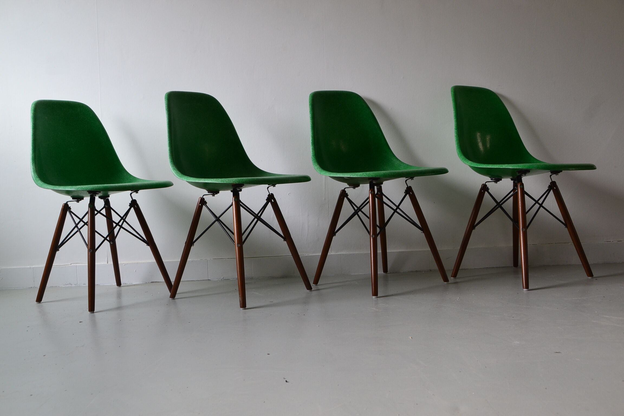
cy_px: 208
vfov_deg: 40.0
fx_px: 572
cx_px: 312
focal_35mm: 33
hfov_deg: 57.2
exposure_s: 1/40
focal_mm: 22
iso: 400
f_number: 7.1
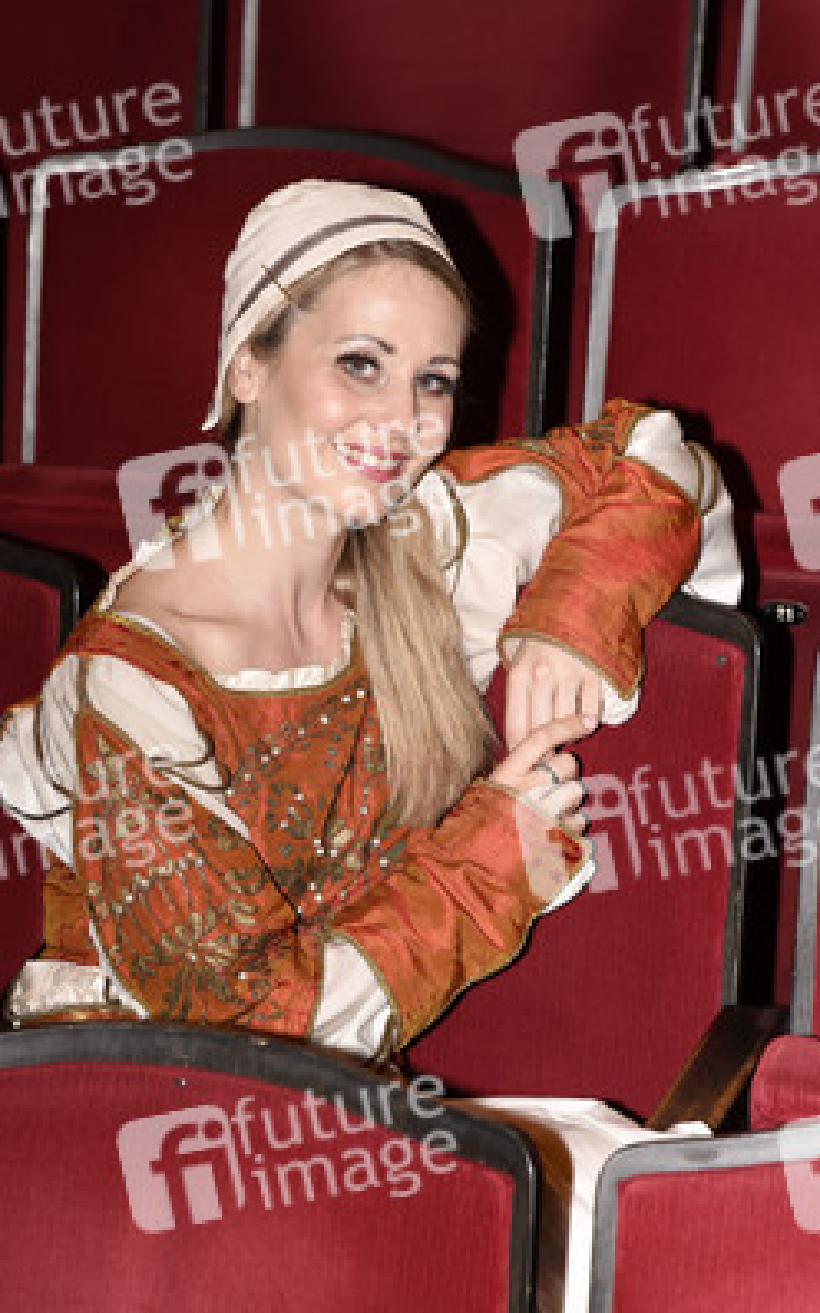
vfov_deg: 17.0
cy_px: 658
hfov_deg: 10.6
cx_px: 384
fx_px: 4400
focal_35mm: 123
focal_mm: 120
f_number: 6.3
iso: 800
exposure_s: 1/60
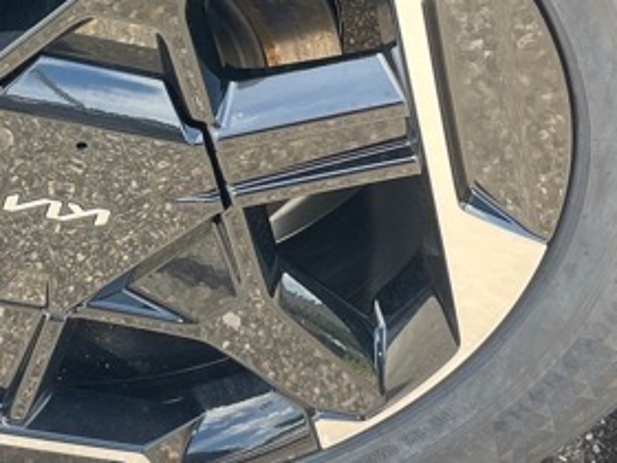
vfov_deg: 15.4
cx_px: 68
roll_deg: -5.1
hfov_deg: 20.3
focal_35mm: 95
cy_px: 31
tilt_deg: -43.2
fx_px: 1693
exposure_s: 1/201
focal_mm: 5.1
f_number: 1.6
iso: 32
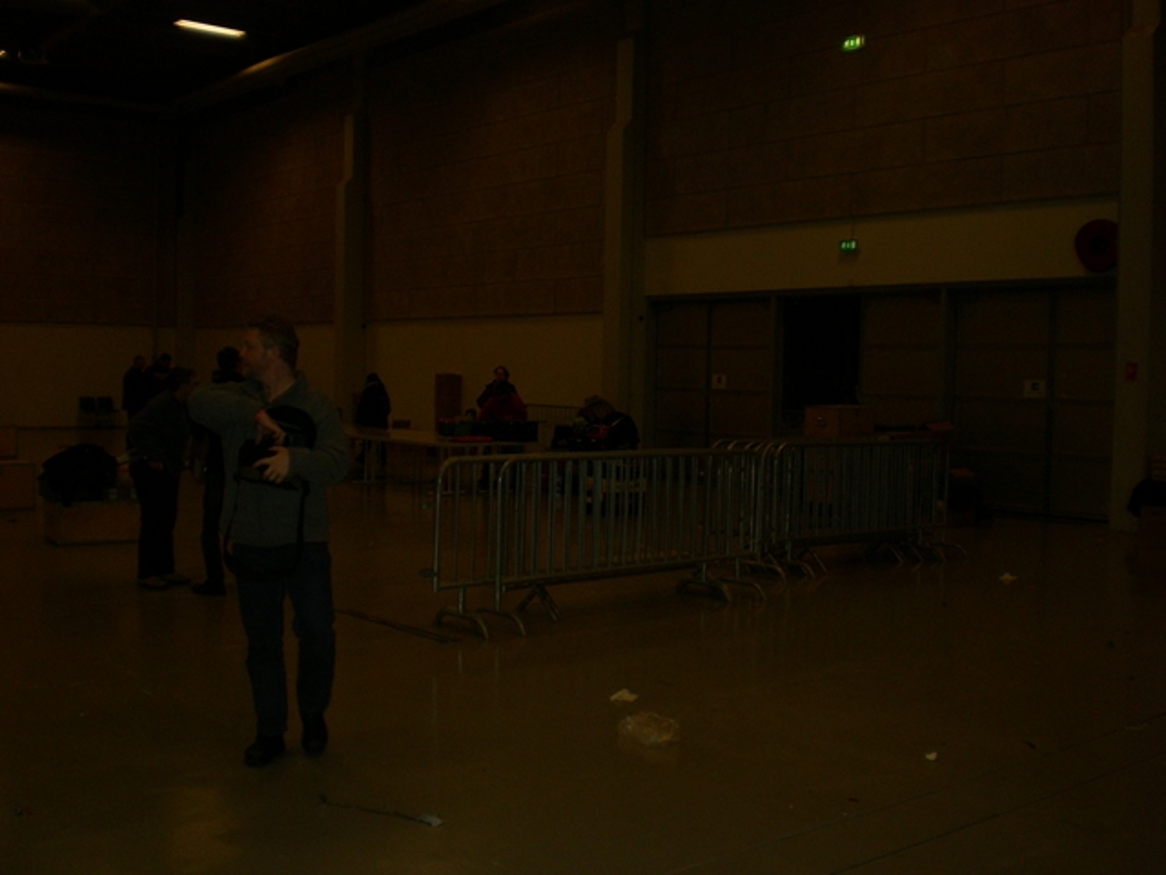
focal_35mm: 38
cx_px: 583
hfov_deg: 49.0
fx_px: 1280
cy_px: 438
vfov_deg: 37.7
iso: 100
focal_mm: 6.3
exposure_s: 1/60
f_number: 3.1
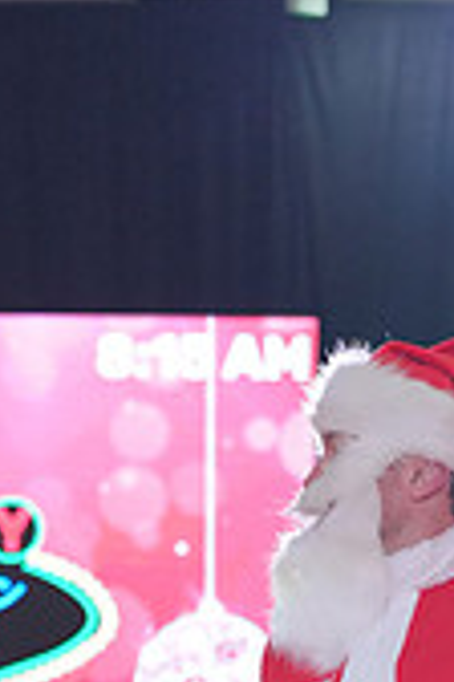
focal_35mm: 242
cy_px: 1092
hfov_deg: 5.7
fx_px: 4577
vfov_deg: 8.3
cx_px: 116
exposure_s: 1/400
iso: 1600
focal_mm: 70
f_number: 4
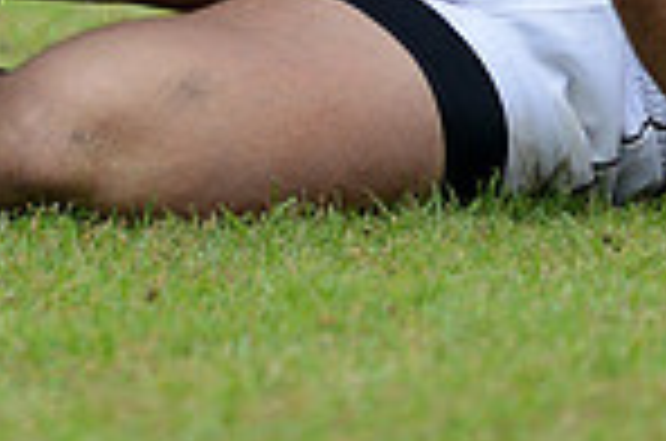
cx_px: 310
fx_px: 30478
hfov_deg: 1.3
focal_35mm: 1651
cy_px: -403
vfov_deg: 0.8
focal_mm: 420
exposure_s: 1/800
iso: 800
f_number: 4
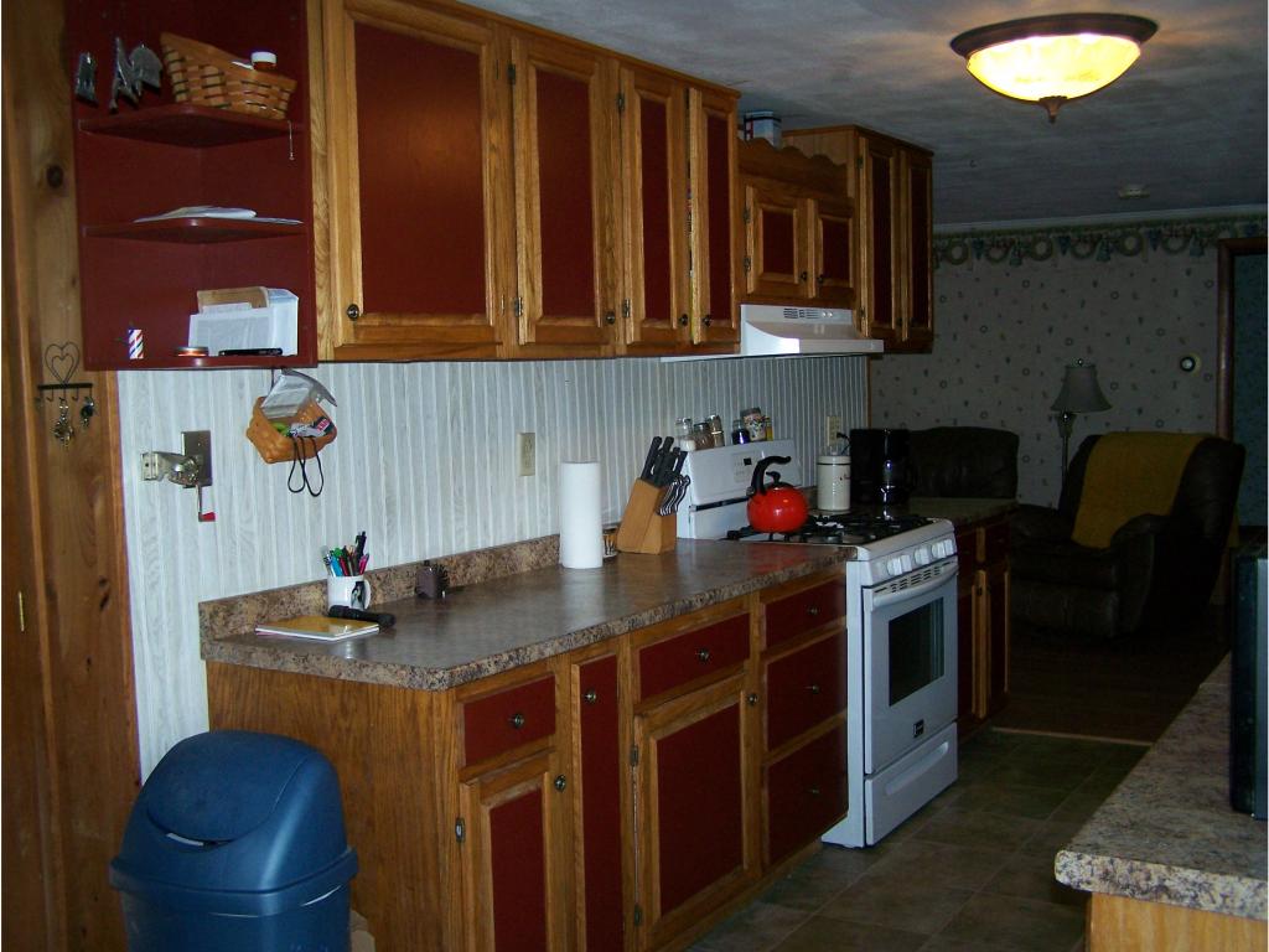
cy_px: 476
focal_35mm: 38
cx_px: 634
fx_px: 1393
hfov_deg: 49.0
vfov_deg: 37.7
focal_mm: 6.3
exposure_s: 1/60
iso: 160
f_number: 2.8
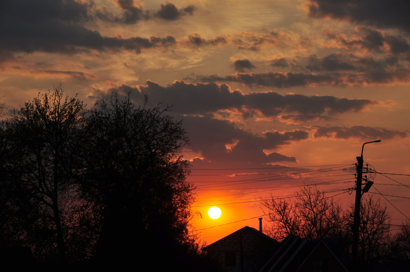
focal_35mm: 112
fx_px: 1280
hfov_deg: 18.2
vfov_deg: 12.1
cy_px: 136
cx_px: 205
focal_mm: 75
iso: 200
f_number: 7.1
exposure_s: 1/800
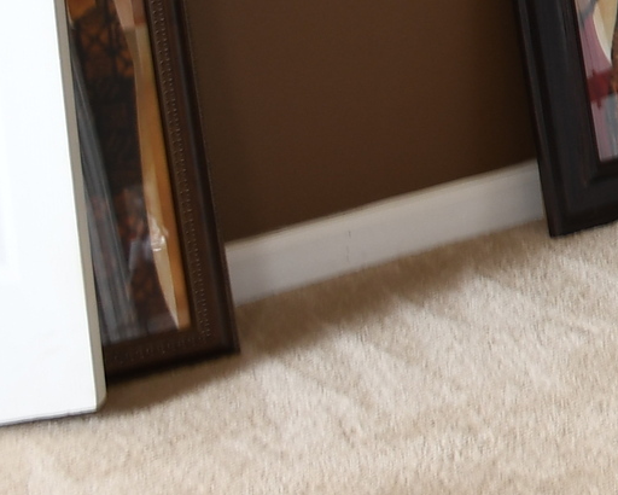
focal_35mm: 152
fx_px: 2781
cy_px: -319
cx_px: 1636
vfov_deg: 9.8
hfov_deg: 10.4
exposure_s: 1/2
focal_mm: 18
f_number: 4
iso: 125
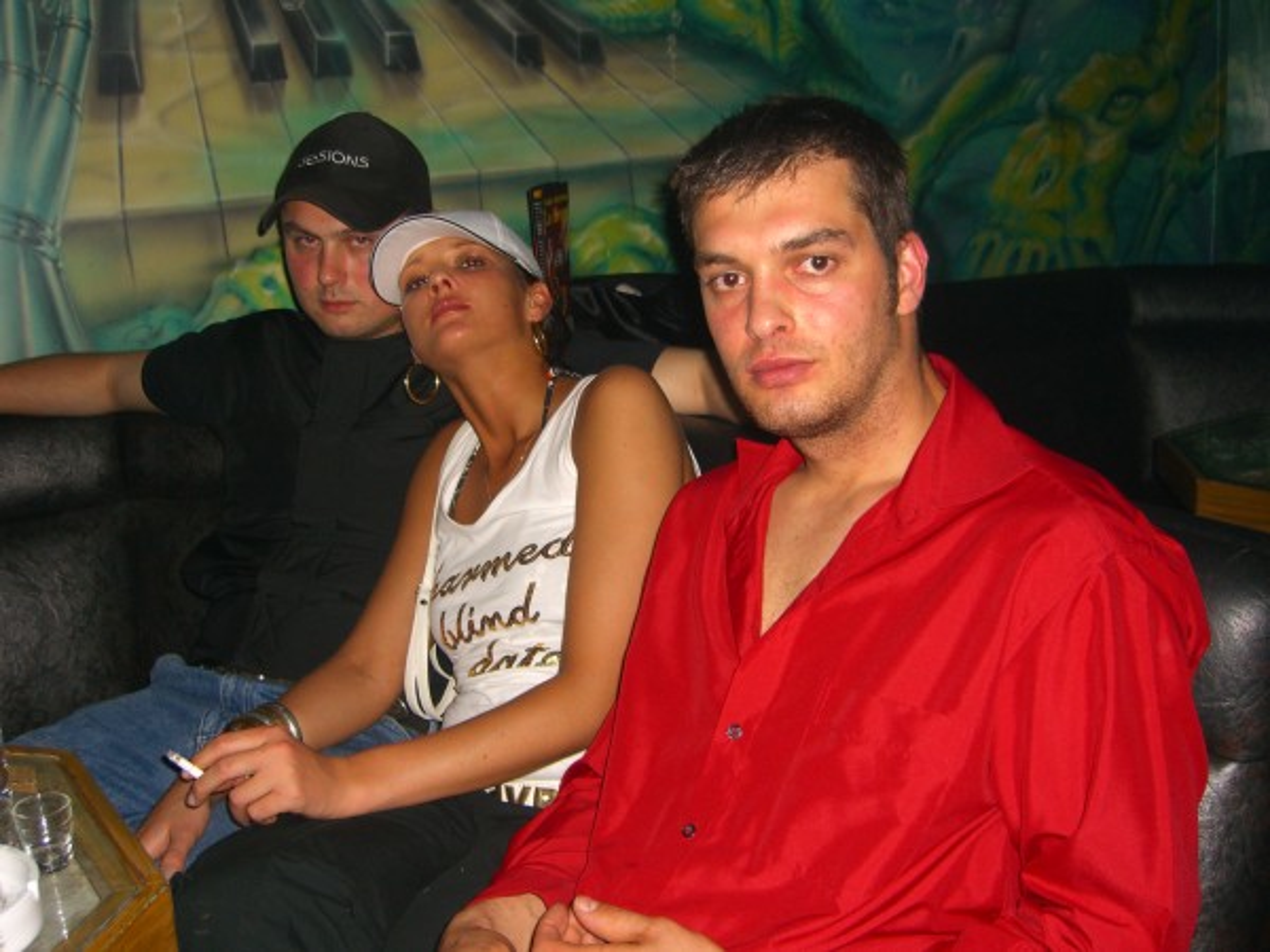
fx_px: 1394
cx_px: 635
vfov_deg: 37.7
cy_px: 476
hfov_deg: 49.0
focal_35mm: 38
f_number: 2.8
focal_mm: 7.9
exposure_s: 1/60
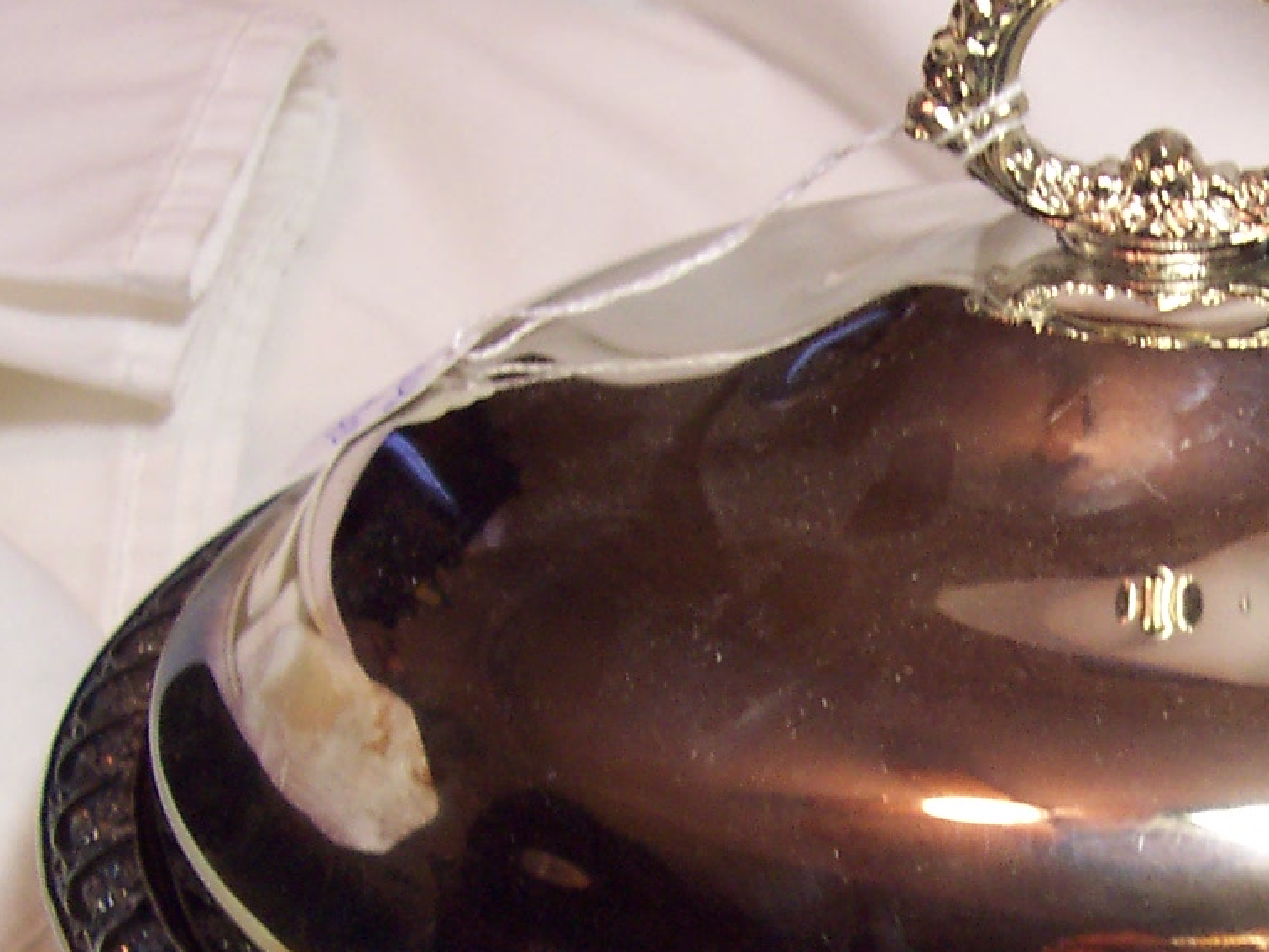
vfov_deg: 18.0
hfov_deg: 23.4
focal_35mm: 81
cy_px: 798
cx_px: 1170
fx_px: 2969
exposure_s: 1/30
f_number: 2.8
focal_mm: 5.6
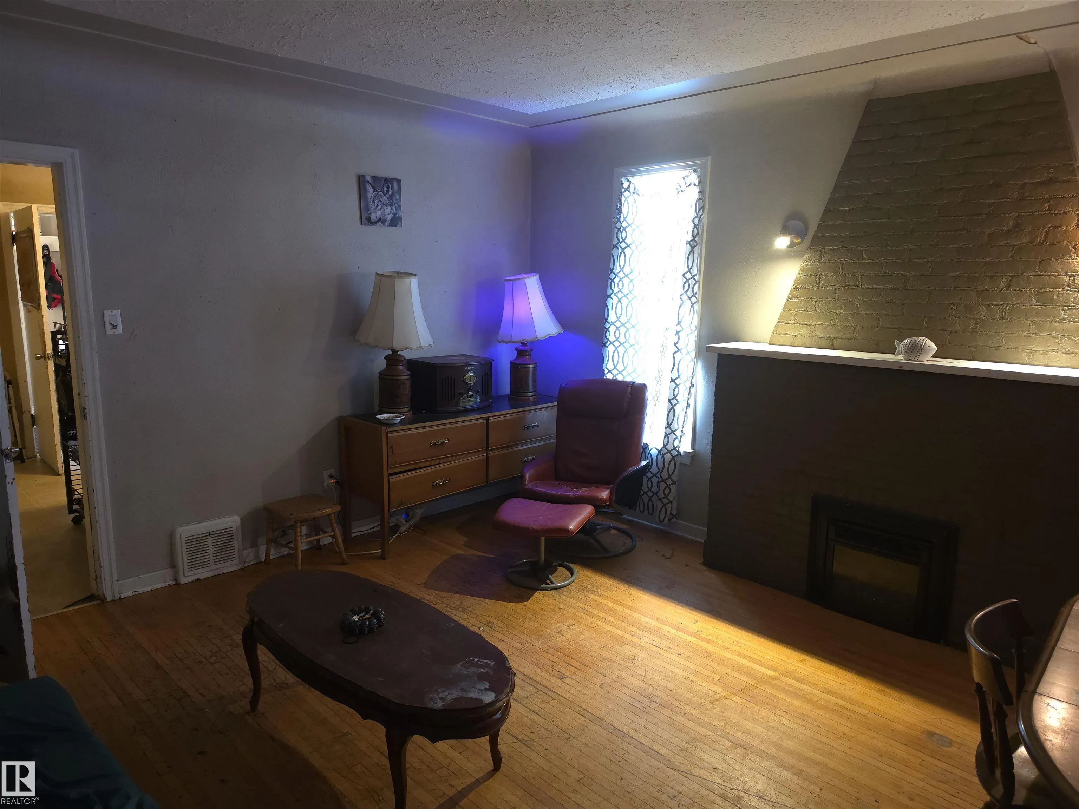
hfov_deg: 73.9
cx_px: 540
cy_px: 404
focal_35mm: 23
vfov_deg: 58.9
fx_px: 717
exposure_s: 1/30
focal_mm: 6.5
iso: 200
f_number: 1.4
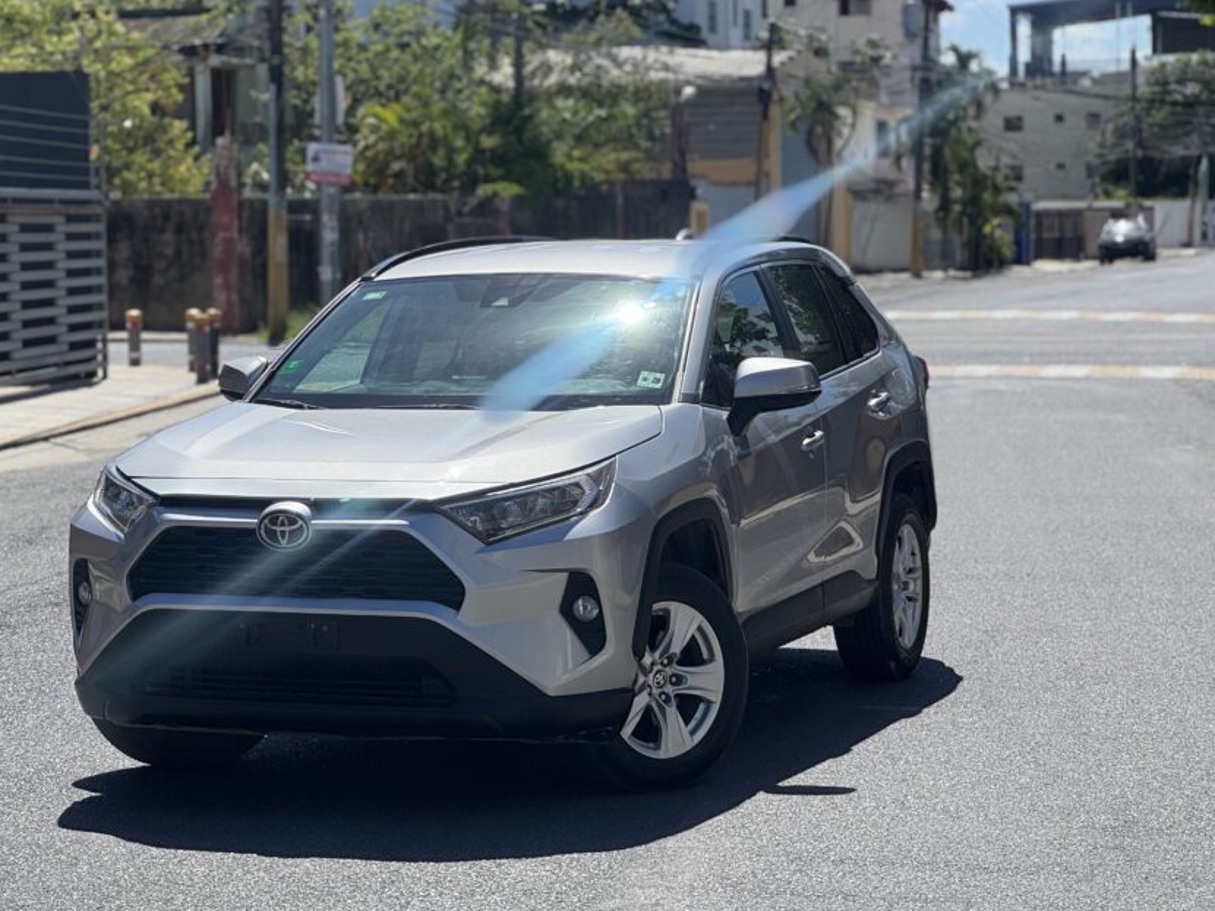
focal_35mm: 95
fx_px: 3333
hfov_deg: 20.6
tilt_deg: -2.6
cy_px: 429
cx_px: 470
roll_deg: +1.3
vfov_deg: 15.6
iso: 25
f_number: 2.8
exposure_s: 1/809
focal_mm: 9
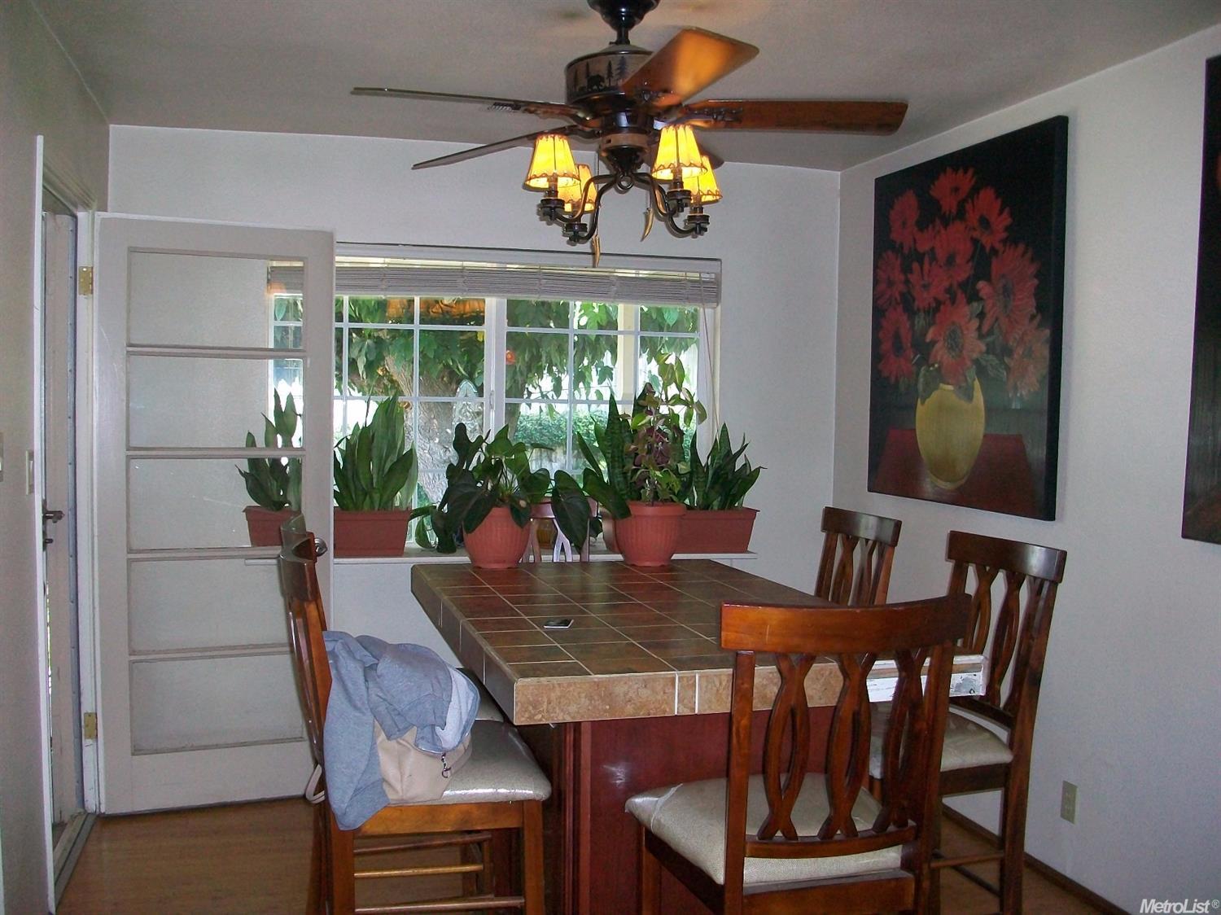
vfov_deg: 44.1
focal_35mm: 32
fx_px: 1128
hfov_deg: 56.8
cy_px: 458
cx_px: 610
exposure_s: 1/60
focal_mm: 5.7
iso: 160
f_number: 2.8
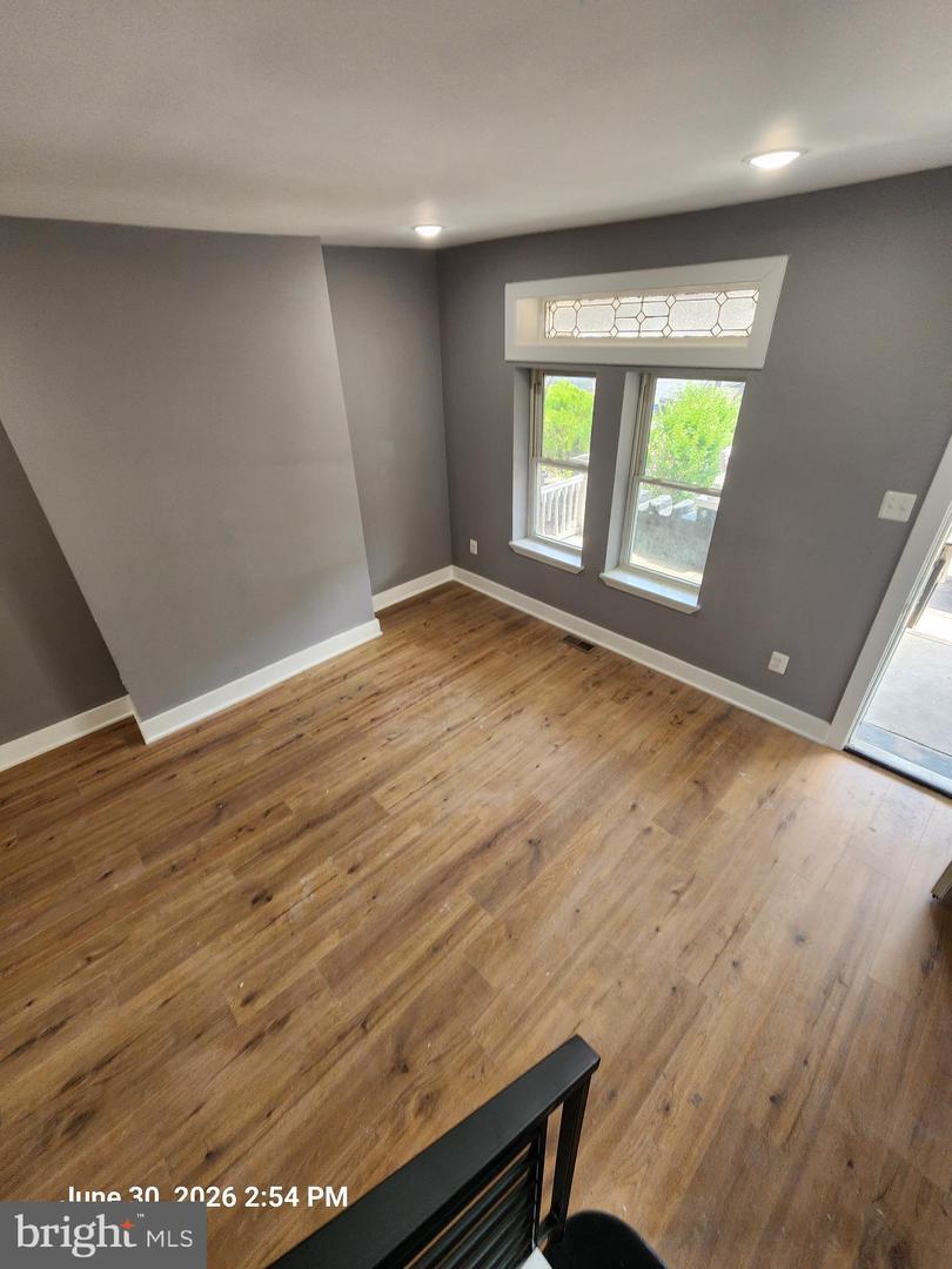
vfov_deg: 106.2
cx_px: 476
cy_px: 634
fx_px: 477
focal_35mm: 13
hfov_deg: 89.9
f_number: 2.2
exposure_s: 1/60
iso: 100
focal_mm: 2.2
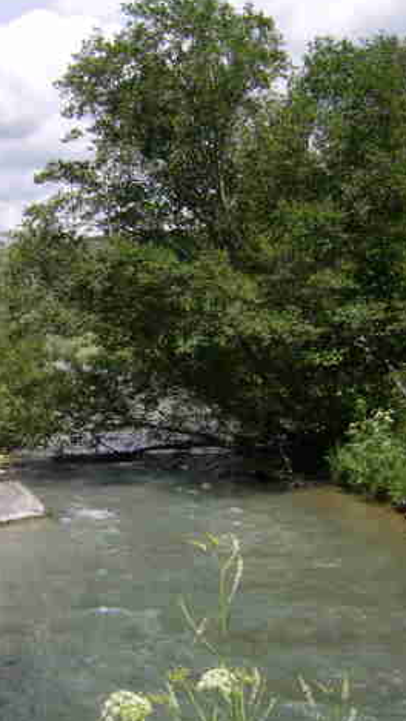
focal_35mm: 53
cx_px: 64
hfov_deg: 22.3
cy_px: 360
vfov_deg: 39.2
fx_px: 1014
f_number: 4.7
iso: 100
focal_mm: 6
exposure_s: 1/787
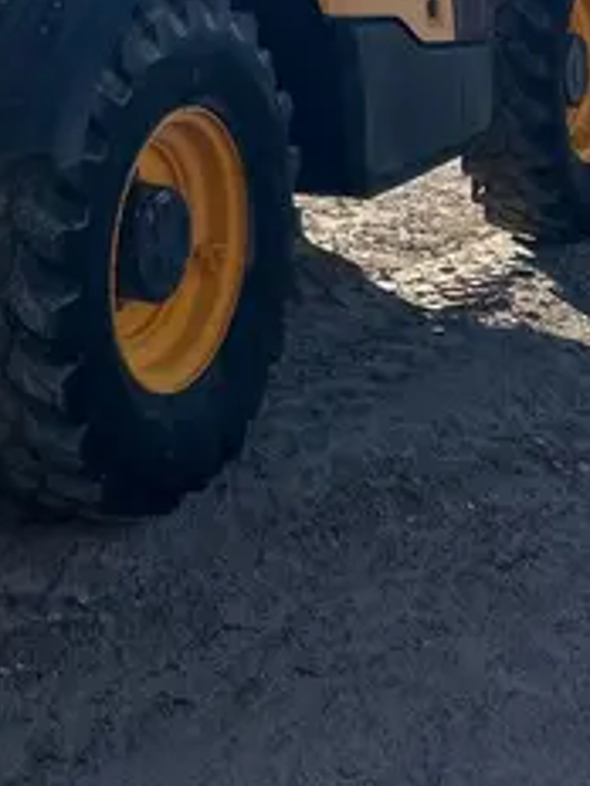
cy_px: -317
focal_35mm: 82
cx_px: 20
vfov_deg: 21.0
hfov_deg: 17.6
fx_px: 1863
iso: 50
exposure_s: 1/4444
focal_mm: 5.7
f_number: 1.5
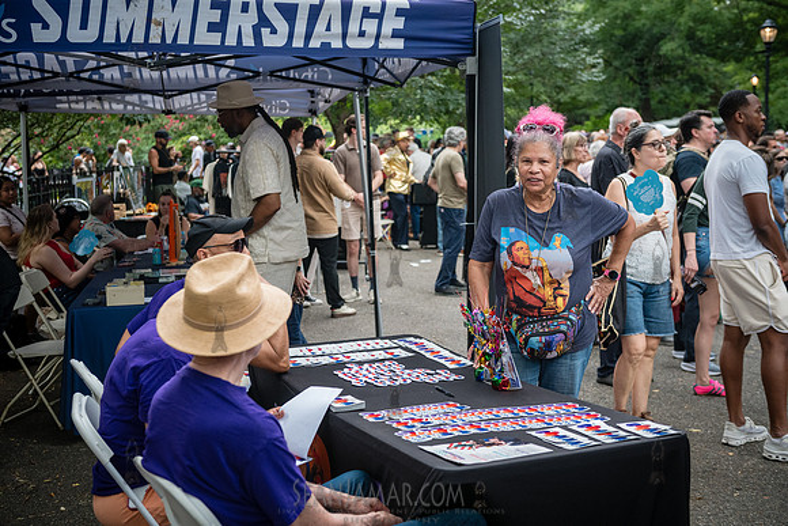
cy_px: 263
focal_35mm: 45
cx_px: 394
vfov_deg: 29.9
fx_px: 985
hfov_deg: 43.6
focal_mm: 45
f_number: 3.5
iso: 2000
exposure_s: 1/1000
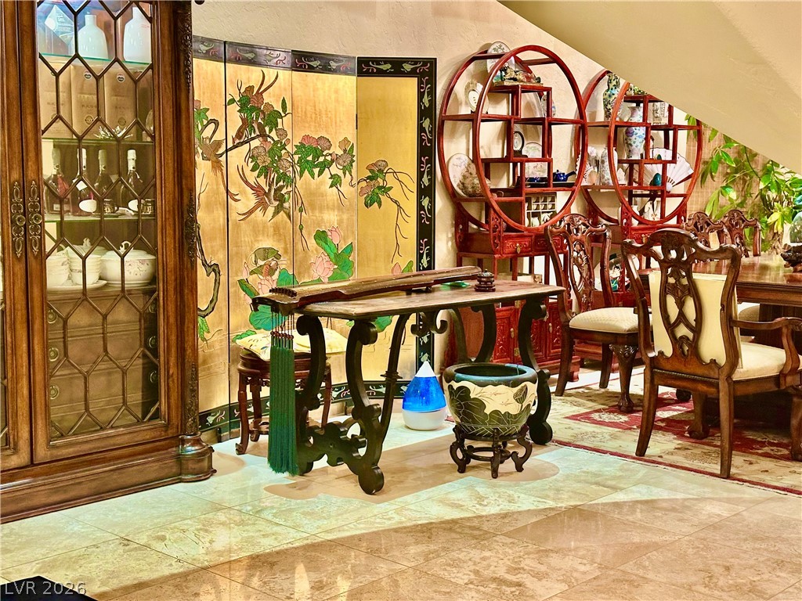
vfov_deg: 30.3
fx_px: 1112
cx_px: 401
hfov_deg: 39.7
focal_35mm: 48
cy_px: 300
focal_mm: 6.86
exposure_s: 1/40
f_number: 1.78
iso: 500
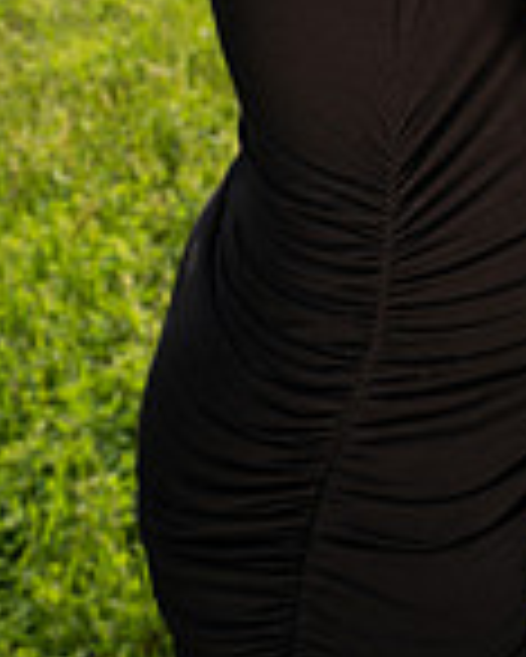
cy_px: -297
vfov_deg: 21.1
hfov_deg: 18.7
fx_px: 1516
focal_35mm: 78
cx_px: 620
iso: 100
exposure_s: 1/125
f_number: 6.3
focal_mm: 27
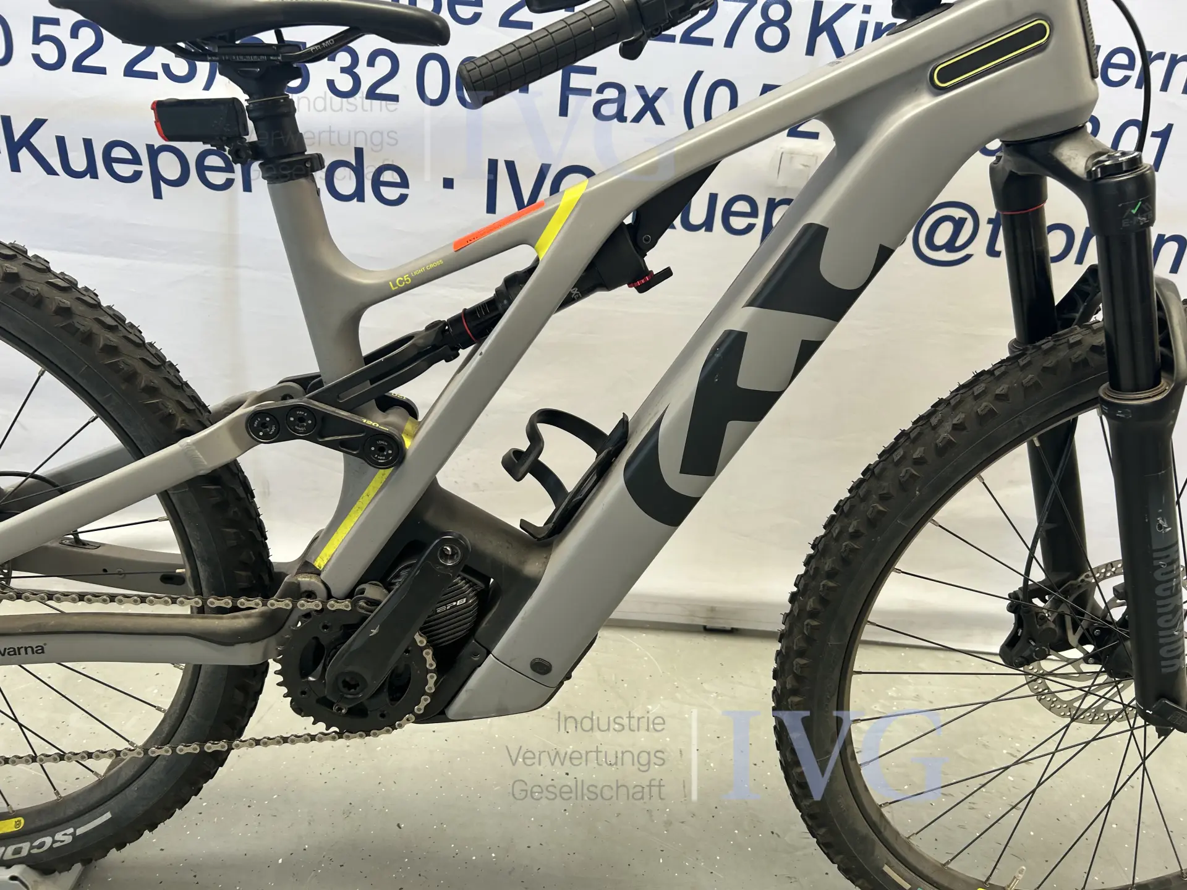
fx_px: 892
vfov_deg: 53.1
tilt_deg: -24.0
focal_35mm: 26
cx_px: 594
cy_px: 445
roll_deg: -2.3
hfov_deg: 67.3
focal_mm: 5.7
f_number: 1.5
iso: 64
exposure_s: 1/121
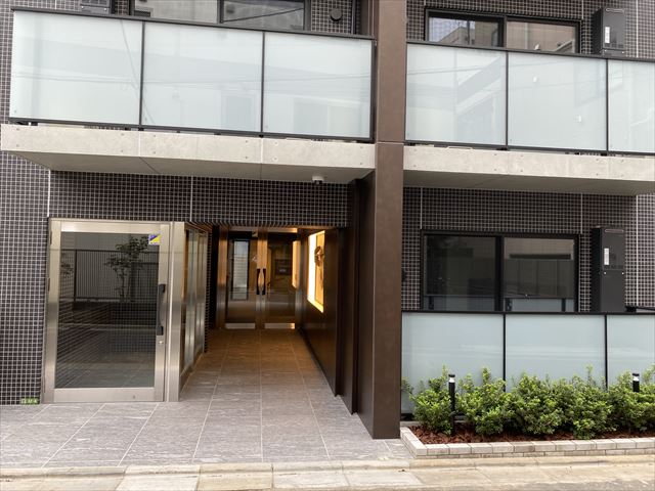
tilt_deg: +1.9
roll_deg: -0.9
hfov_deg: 67.3
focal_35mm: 26
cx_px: 328
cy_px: 246
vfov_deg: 53.1
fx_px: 492
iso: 64
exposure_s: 1/122
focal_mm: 4.25
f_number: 1.8
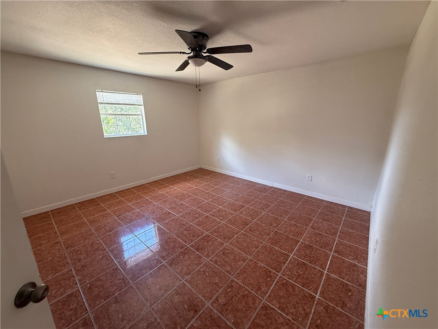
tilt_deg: -13.2
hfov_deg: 102.1
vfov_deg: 85.7
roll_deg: +1.1
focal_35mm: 14
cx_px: 219
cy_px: 164
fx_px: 177
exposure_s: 1/120
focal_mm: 2.22
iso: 320
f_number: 2.2
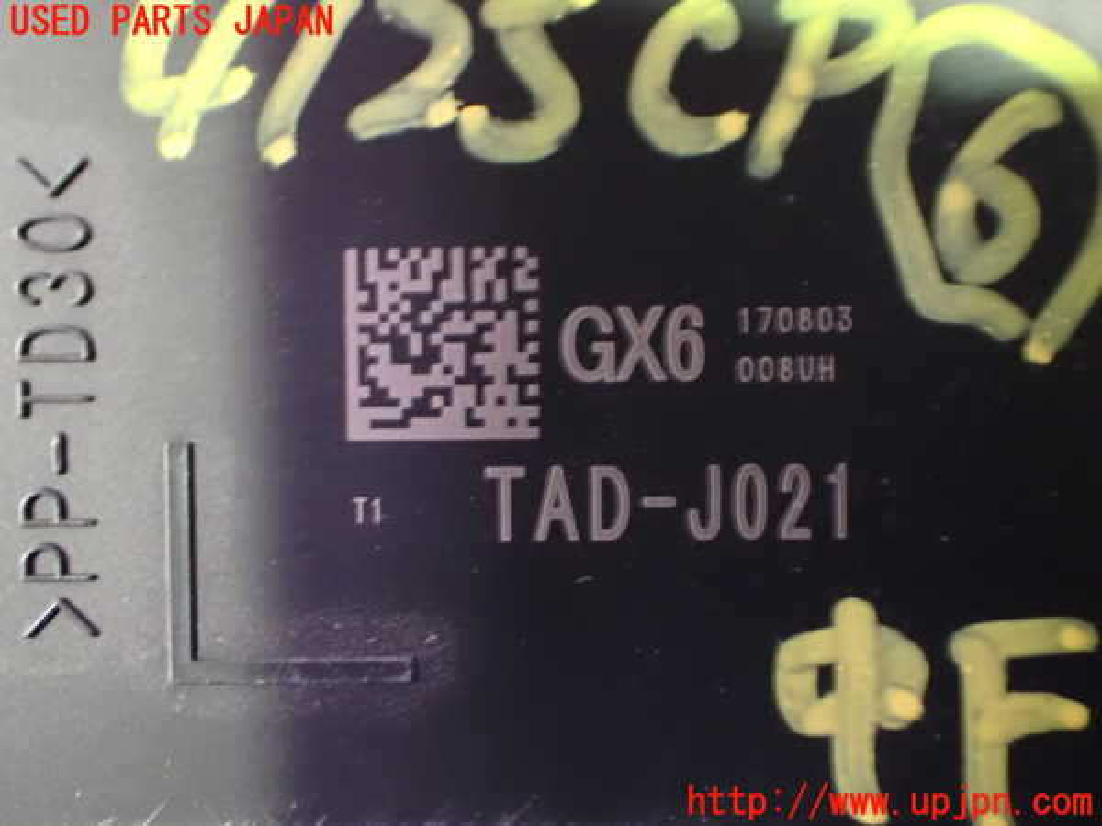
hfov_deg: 38.2
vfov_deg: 29.1
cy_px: 413
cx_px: 551
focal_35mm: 50
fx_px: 1592
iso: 1600
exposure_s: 1/8
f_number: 3.2
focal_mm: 9.01
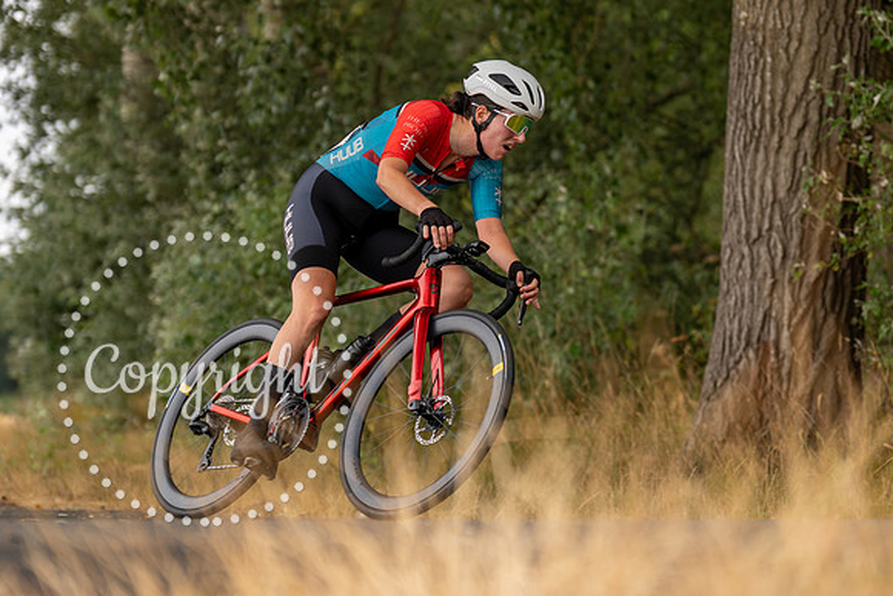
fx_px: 4456
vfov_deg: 7.6
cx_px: 479
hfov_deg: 11.4
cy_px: 271
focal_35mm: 180
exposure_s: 1/1000
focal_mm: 111
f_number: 2.8
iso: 400
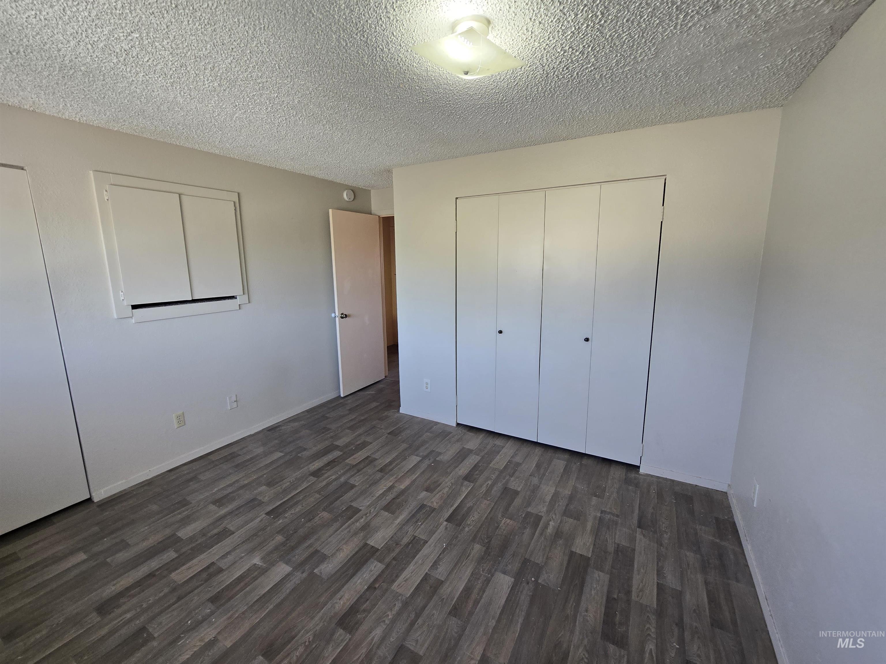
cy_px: 332
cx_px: 443
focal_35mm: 13
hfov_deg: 106.2
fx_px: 333
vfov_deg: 89.9
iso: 80
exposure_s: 1/60
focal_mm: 2.2
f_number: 2.2
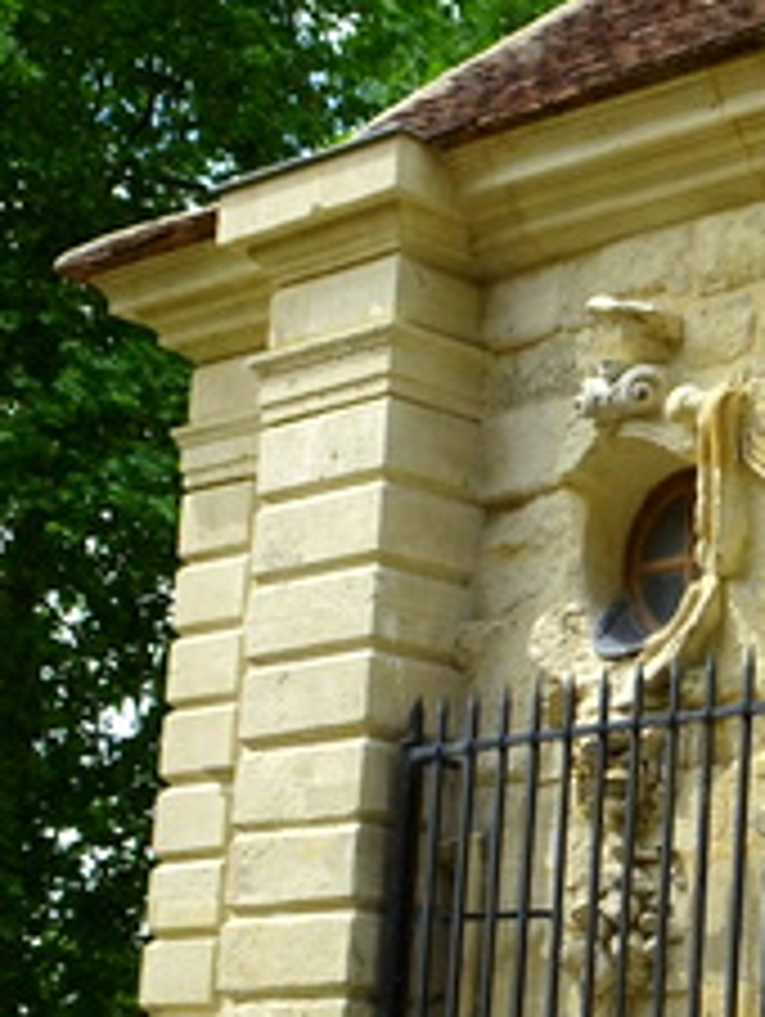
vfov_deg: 23.6
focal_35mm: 82
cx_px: 1048
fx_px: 2412
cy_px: 724
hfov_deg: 16.8
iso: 80
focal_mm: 4.92
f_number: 3.5
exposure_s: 1/320
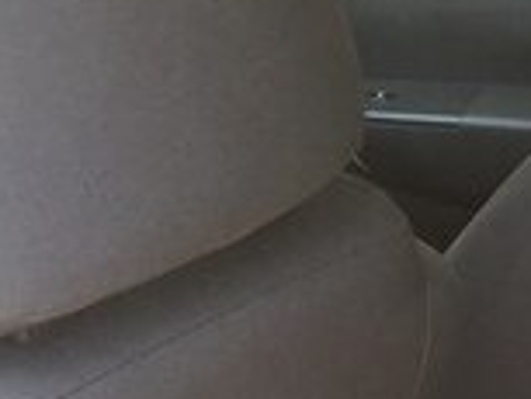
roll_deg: +4.2
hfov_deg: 15.5
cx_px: 531
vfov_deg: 11.1
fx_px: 1919
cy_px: 723
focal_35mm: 125
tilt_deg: -38.7
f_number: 2.2
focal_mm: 4.15
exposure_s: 1/100
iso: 40
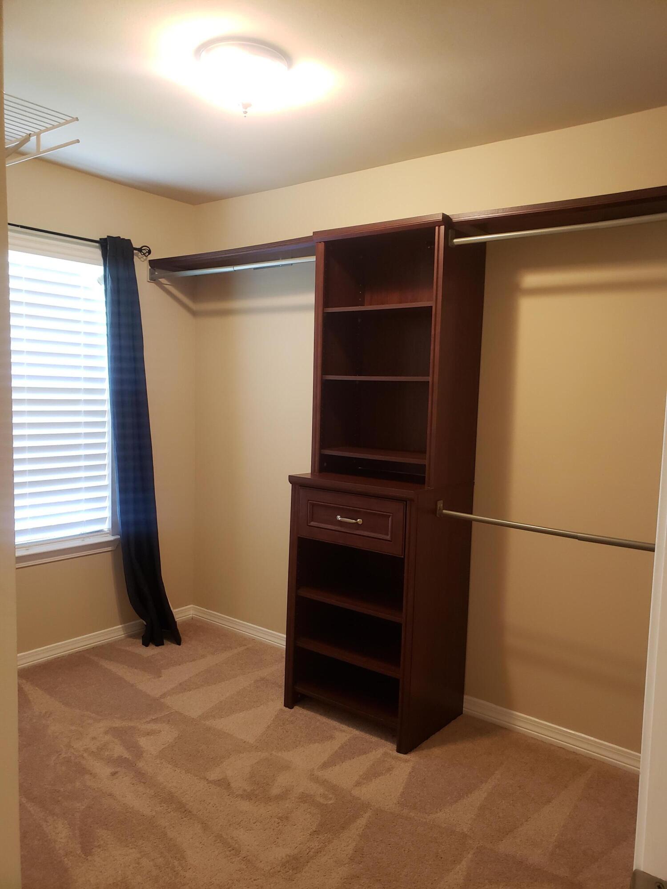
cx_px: 334
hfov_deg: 53.1
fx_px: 668
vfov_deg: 67.3
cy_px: 444
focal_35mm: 26
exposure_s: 1/24
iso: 250
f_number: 2.4
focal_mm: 4.3
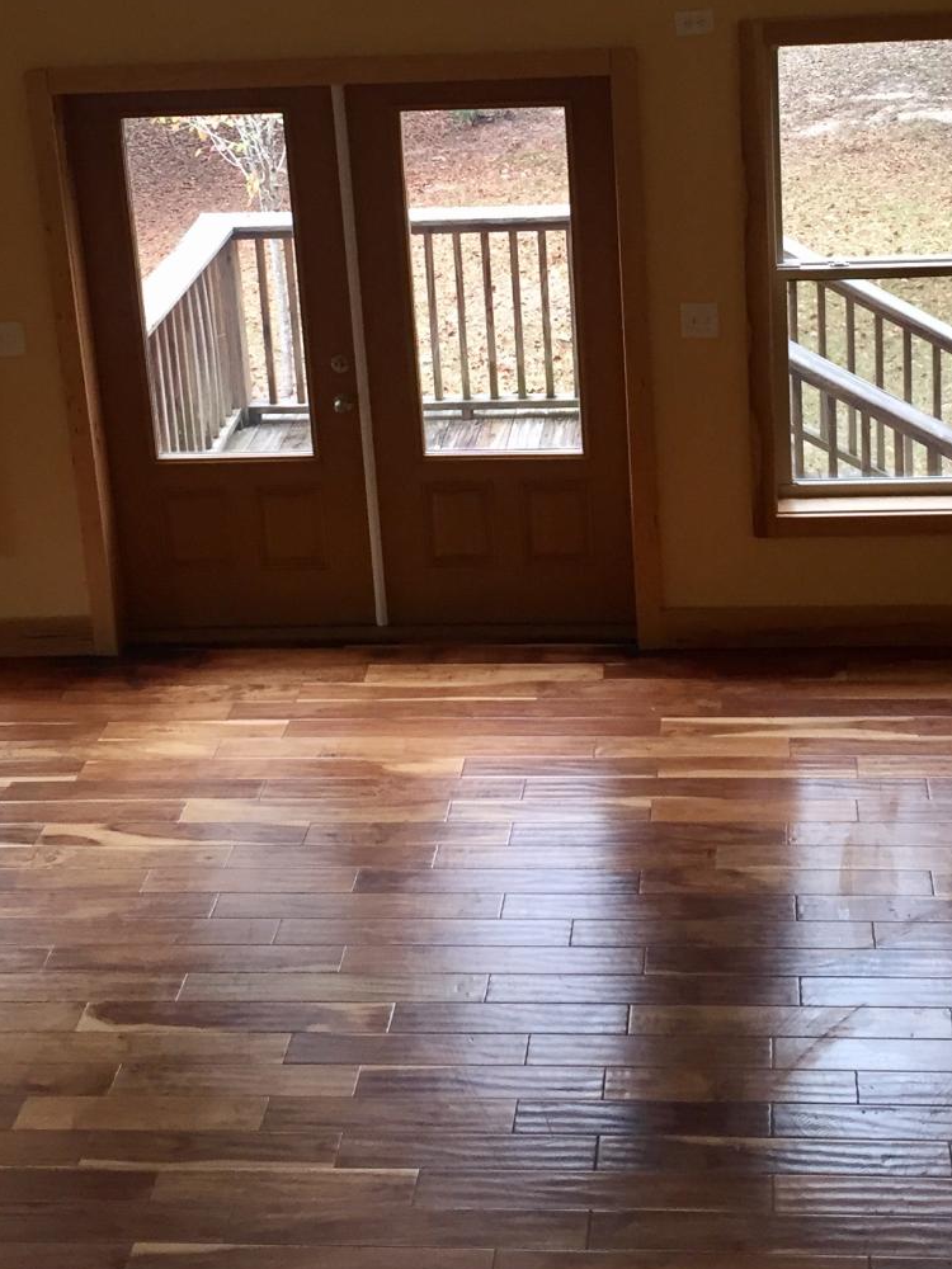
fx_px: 2127
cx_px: 562
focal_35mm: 58
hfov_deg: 25.2
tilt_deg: -15.7
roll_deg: +2.5
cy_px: 221
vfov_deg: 32.2
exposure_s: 1/30
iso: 64
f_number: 2.2
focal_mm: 4.15
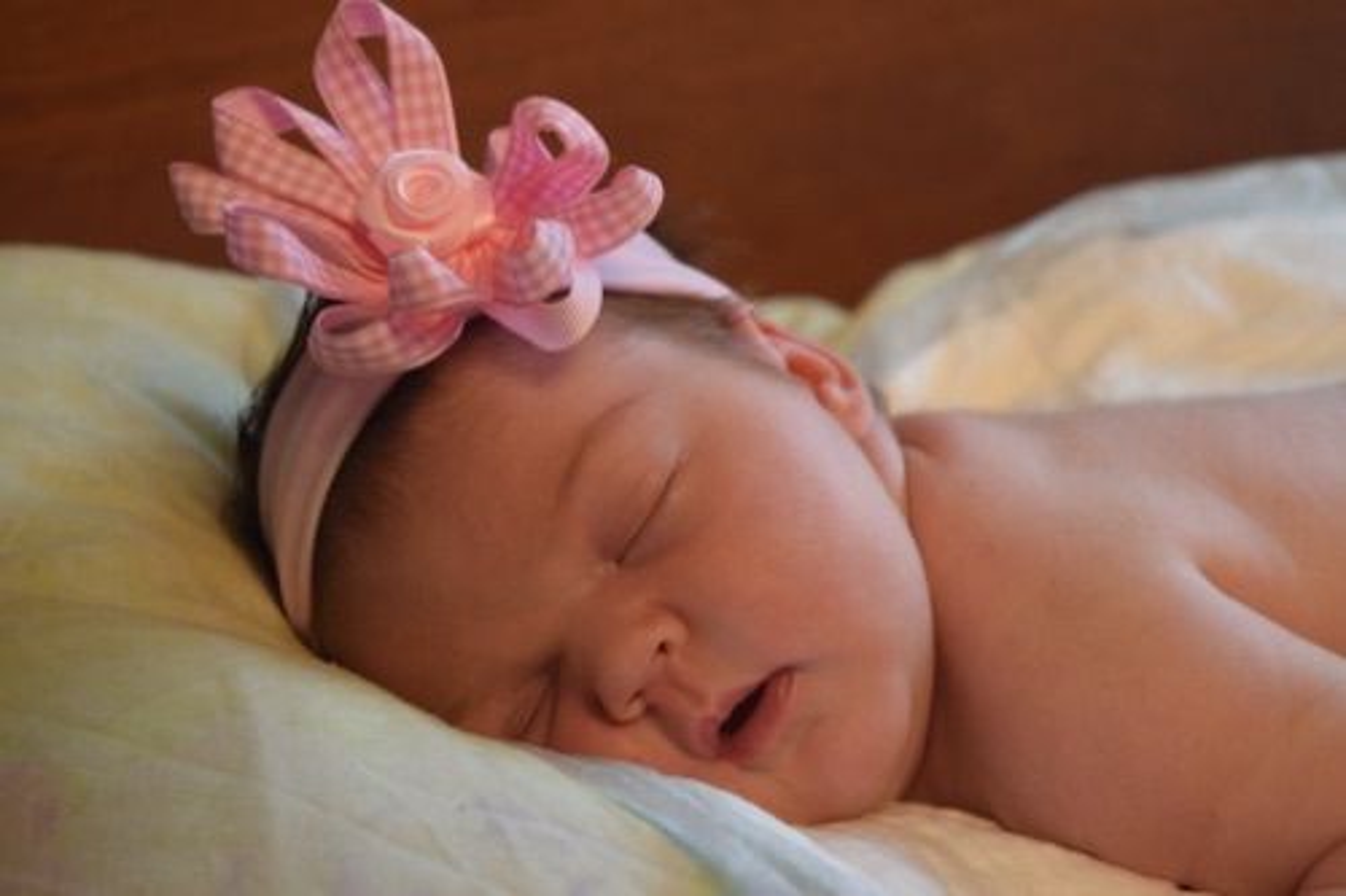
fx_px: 3083
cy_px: 448
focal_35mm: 82
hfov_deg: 24.6
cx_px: 673
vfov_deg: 16.5
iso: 1000
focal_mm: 55
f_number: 5.6
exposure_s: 1/100
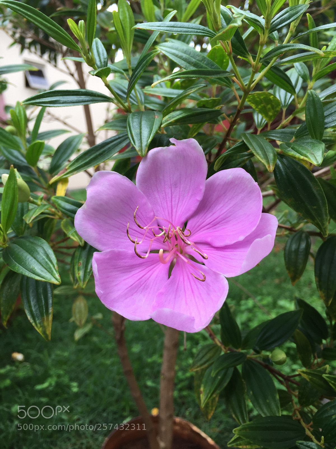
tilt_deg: -9.0
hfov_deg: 48.2
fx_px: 375
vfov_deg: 61.7
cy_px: 224
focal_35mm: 29
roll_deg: +1.9
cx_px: 168
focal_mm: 4.15
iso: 32
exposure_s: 1/128
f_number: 2.2
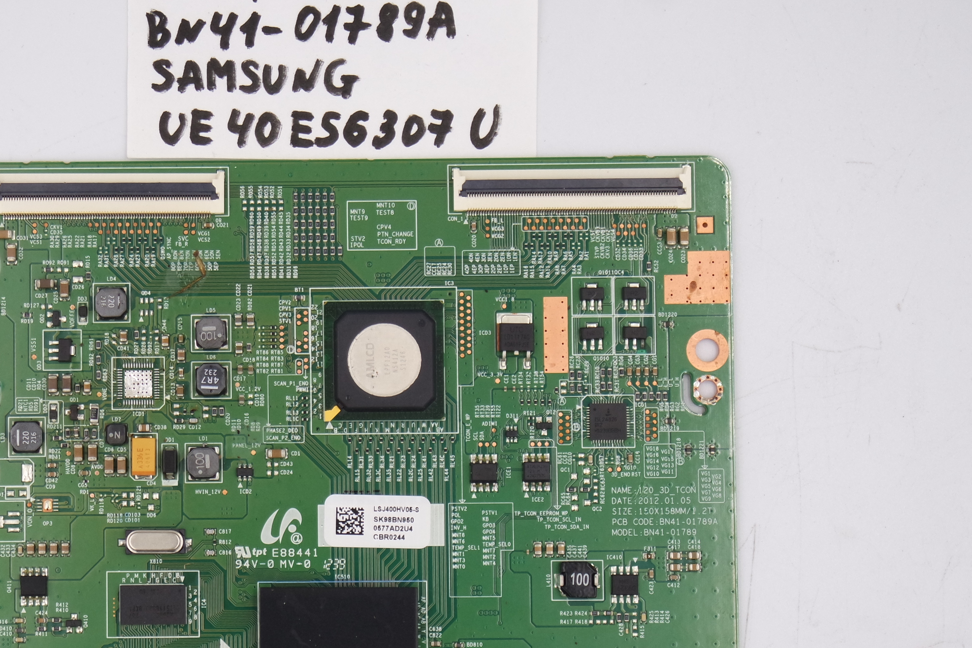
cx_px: 273
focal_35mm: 101
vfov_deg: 13.5
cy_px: 452
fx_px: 2727
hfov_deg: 20.1
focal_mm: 25
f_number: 5.6
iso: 200
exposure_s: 1/100
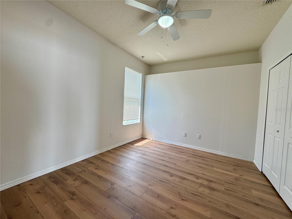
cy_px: 110
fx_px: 118
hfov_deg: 102.1
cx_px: 146
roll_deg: -2.7
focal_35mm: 14
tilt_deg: -2.2
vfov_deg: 85.7
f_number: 2.2
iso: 100
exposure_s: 1/120
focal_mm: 2.22
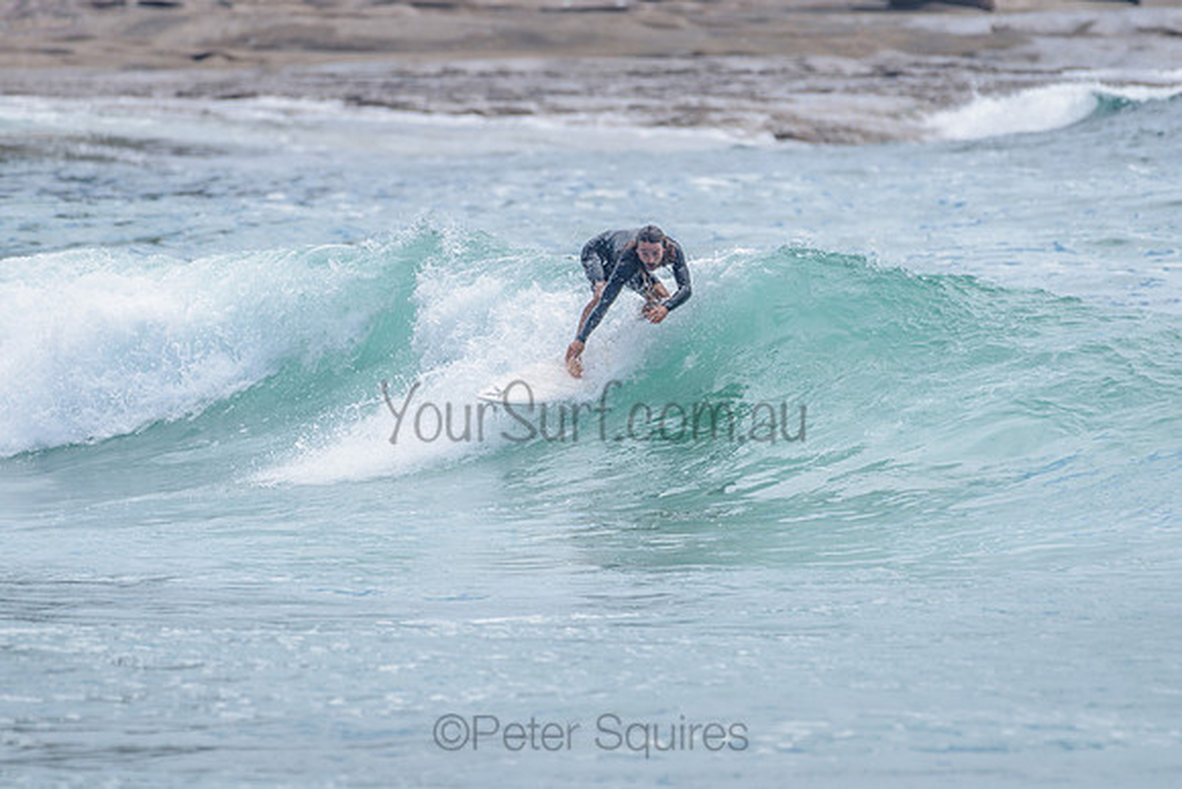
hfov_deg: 3.4
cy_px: 399
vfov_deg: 2.2
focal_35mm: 613
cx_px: 602
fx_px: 20134
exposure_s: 1/2000
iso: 250
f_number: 5.6
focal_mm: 500
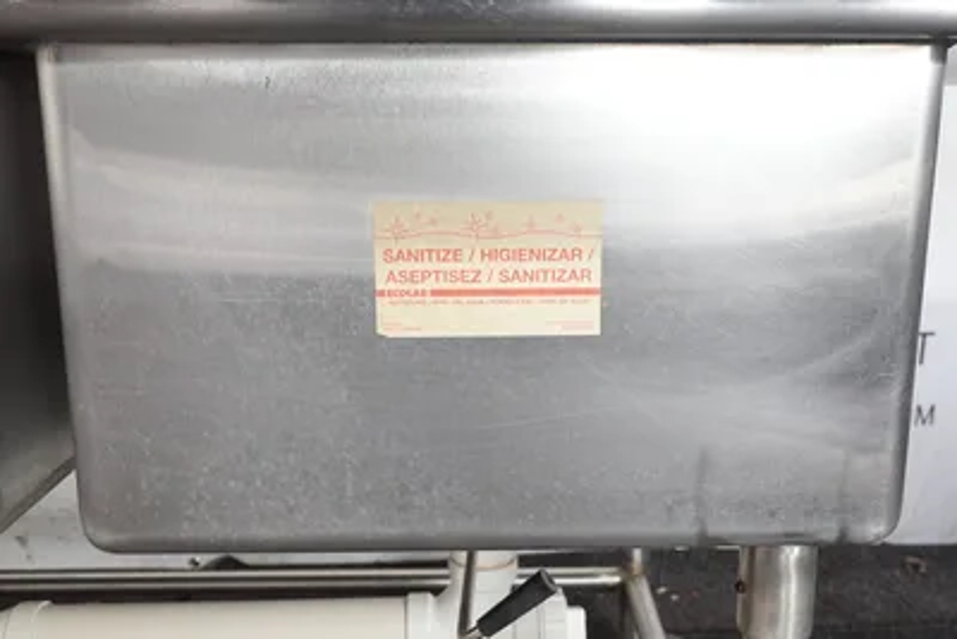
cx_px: 478
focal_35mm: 36
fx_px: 957
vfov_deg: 36.9
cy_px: 320
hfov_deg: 53.1
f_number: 3.5
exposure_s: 1/40
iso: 1000
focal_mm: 13.29
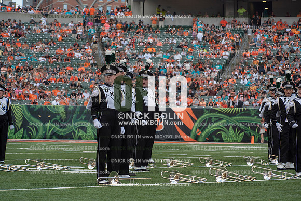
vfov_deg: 9.8
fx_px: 1171
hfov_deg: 14.7
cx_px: 150
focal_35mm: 140
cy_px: 100
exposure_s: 1/1250
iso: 400
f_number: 5.6
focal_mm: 140
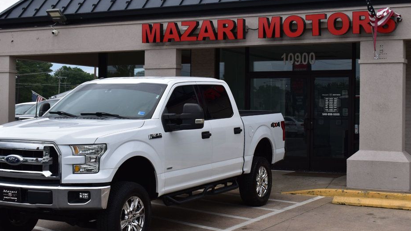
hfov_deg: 34.6
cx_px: 204
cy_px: 109
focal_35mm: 61
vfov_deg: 19.9
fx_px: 660
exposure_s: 1/500
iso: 360
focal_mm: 35
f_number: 11
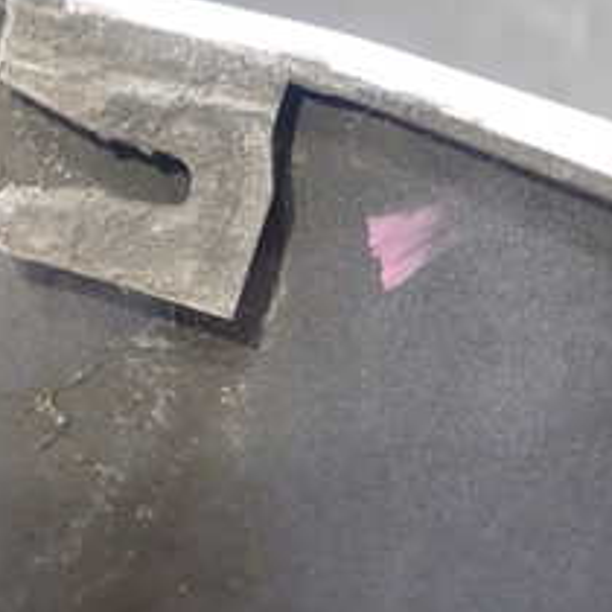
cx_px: 47
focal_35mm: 63
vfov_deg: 27.1
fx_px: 1260
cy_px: 204
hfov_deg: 26.3
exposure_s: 1/50
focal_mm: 4.5
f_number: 2
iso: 200
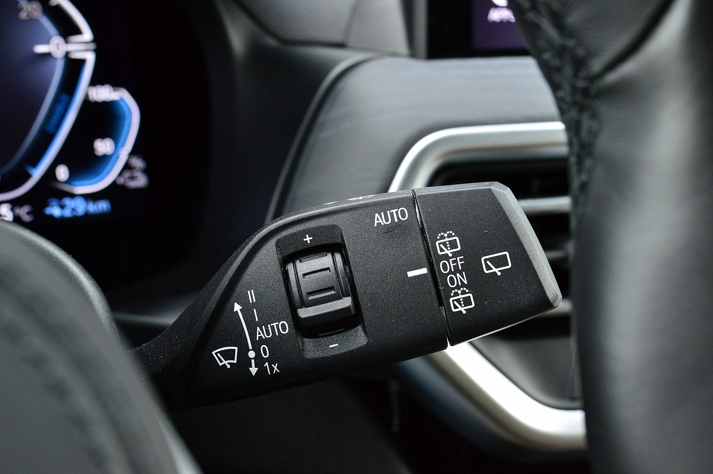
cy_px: 237
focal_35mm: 60
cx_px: 356
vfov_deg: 22.6
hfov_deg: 33.4
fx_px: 1187
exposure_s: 1/60
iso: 800
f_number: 8
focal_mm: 40
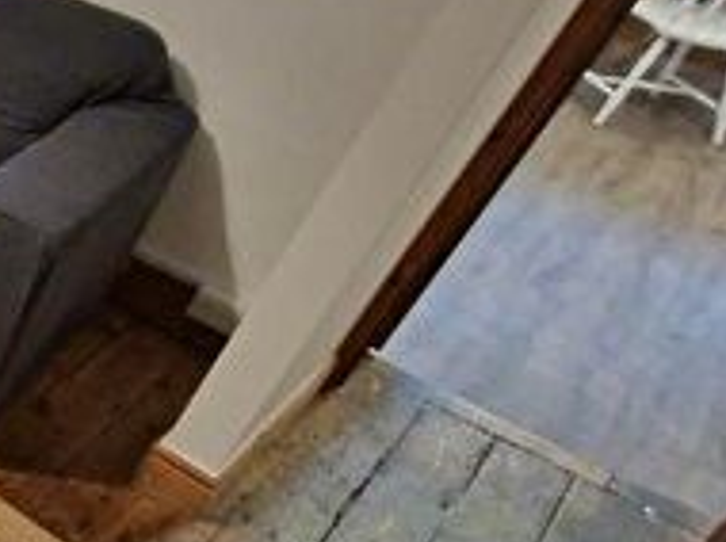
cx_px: -550
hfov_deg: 23.1
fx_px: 1005
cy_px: 216
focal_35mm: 48
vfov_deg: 30.1
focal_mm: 2.2
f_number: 2.2
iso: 1000
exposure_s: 1/25
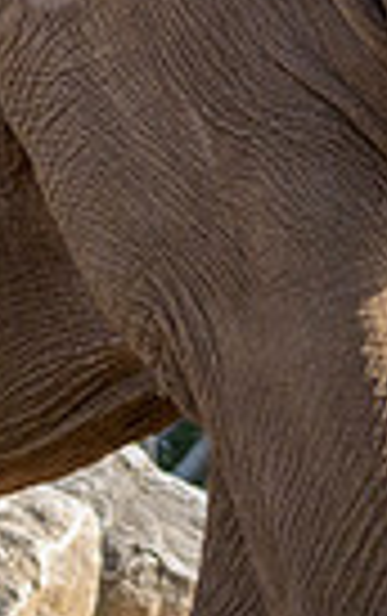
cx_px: -67
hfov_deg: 1.4
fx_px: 16166
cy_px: -21
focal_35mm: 961
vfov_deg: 2.2
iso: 900
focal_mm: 116
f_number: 8
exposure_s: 1/800
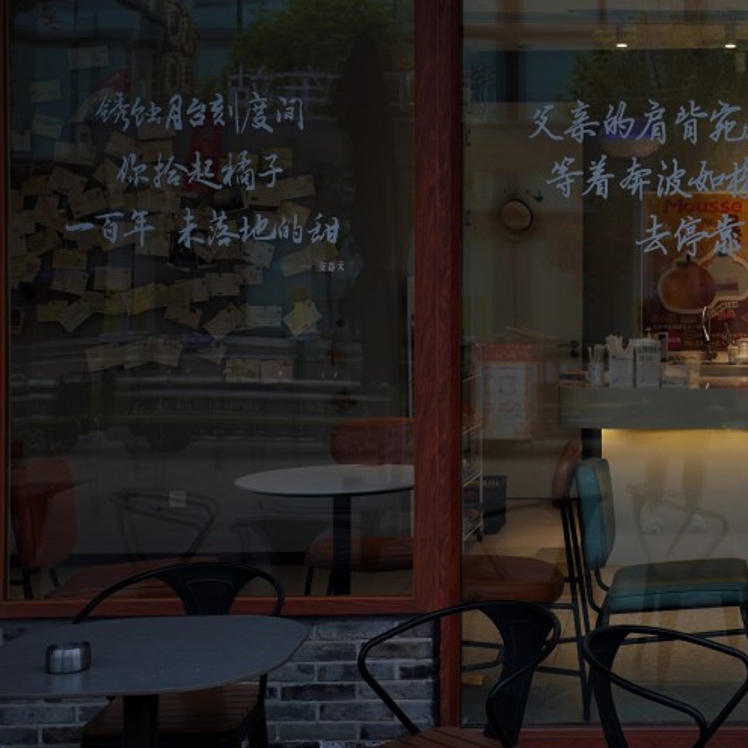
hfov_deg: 27.3
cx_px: 713
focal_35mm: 60
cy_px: 289
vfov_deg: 28.5
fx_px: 1467
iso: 200
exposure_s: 1/40
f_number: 7.1
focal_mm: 35
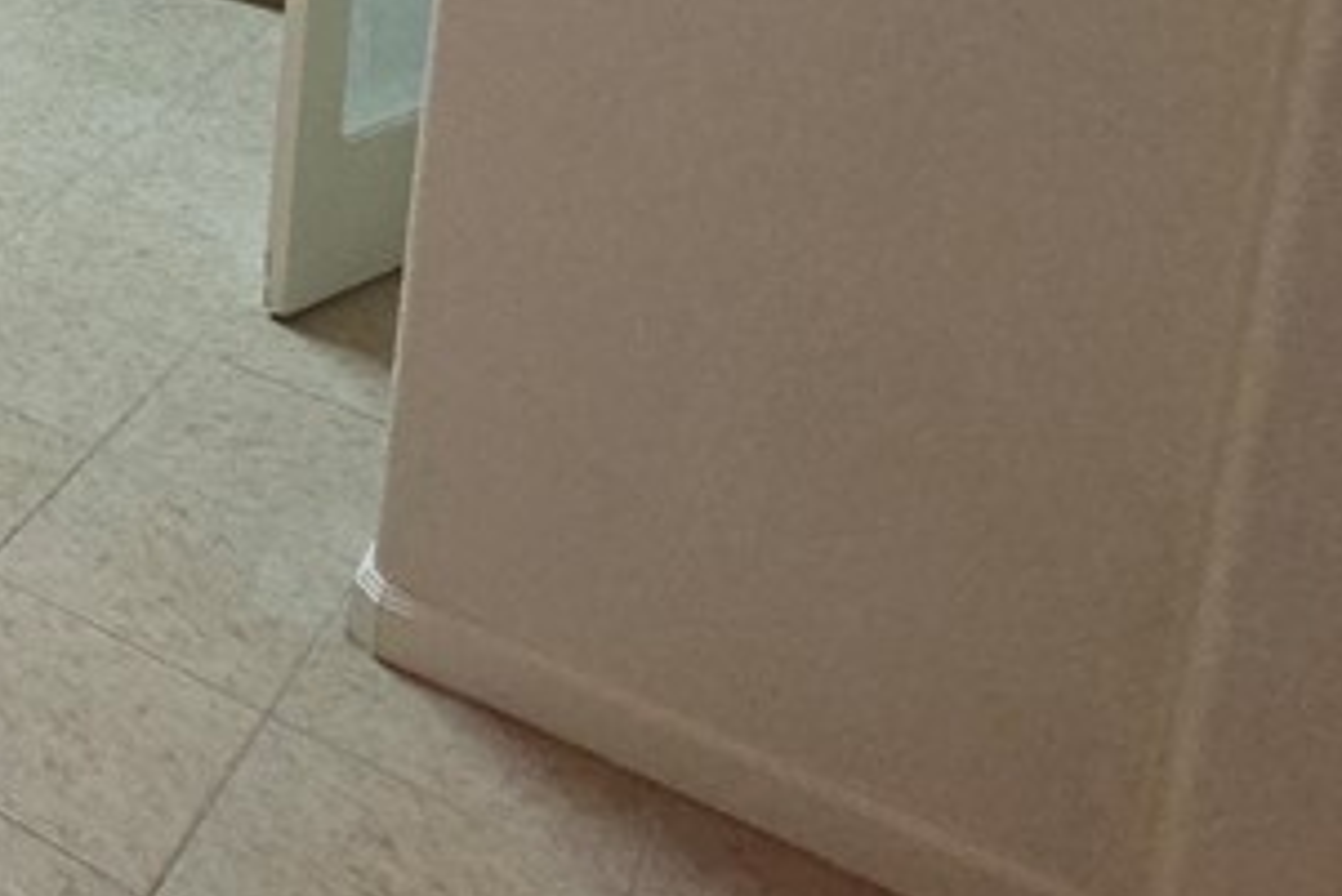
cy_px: -432
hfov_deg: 27.9
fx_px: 1716
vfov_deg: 23.6
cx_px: -691
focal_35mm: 46
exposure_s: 1/60
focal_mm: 2.2
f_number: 2.2
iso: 200
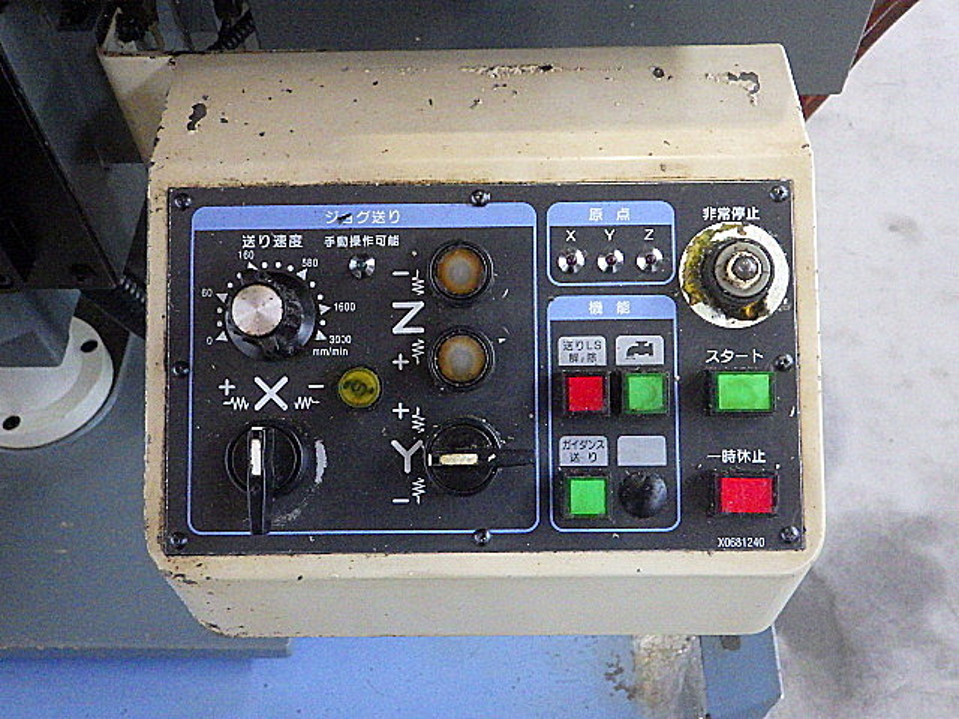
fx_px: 942
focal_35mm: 34
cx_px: 480
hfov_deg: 54.0
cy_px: 360
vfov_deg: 41.8
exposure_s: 1/50
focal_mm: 6.1
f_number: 3.8
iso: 1000
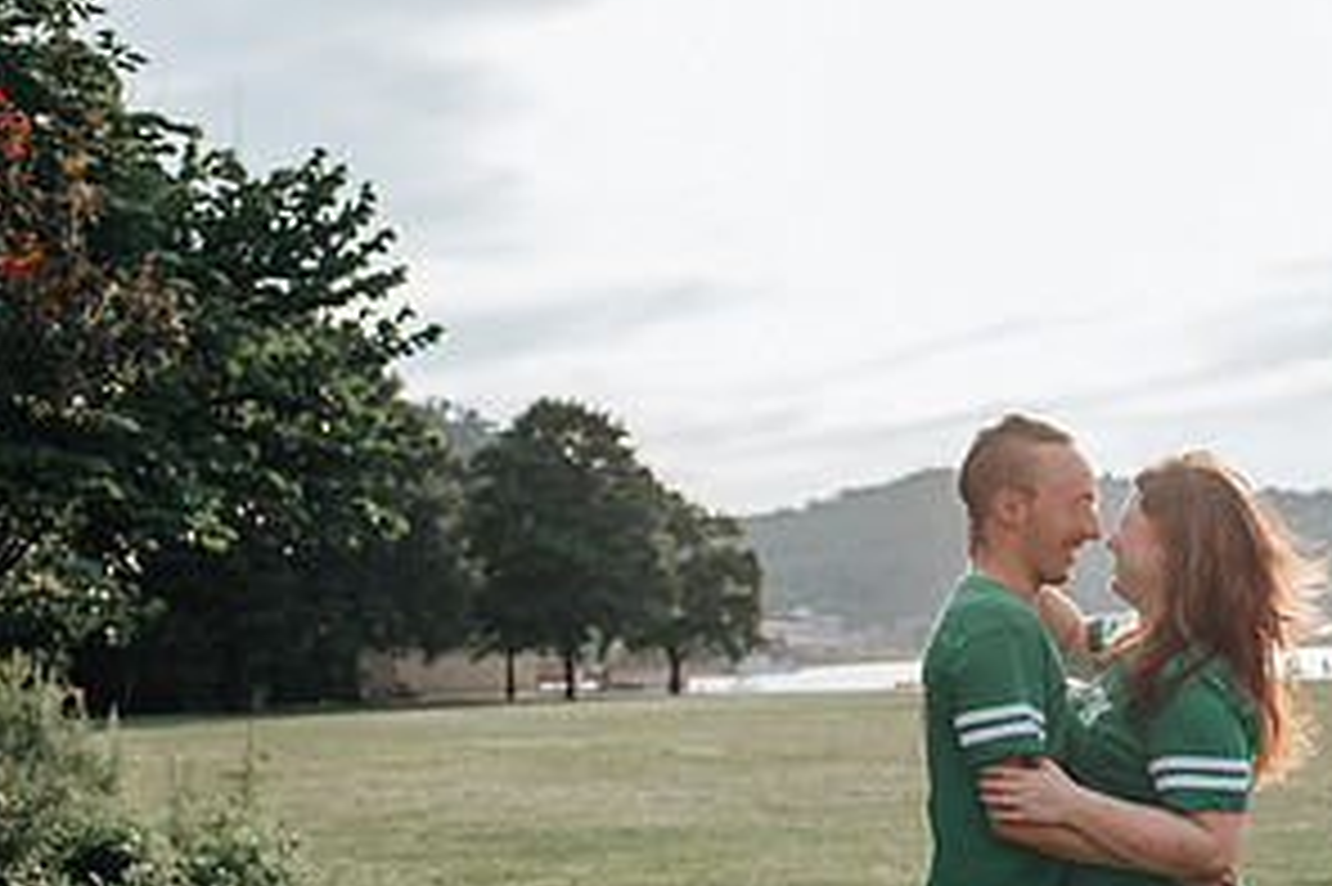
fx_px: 2773
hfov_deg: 26.0
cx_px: 1240
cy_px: 762
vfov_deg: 17.9
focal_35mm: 75
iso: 100
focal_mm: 35
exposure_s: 1/1000
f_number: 3.2
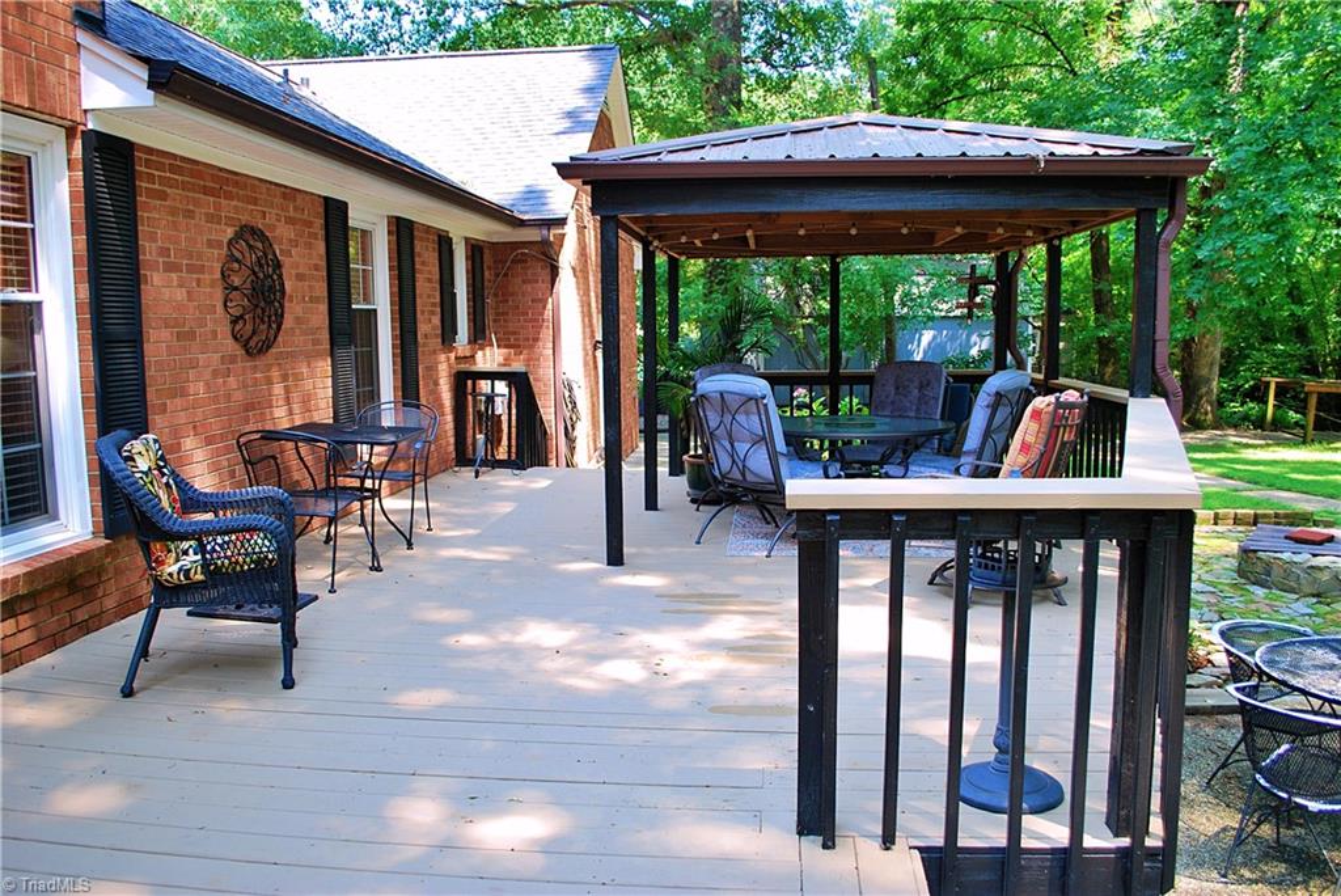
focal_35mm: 27
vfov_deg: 48.0
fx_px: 1006
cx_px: 670
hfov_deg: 67.4
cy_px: 448
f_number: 4.5
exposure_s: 1/80
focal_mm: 18
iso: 200
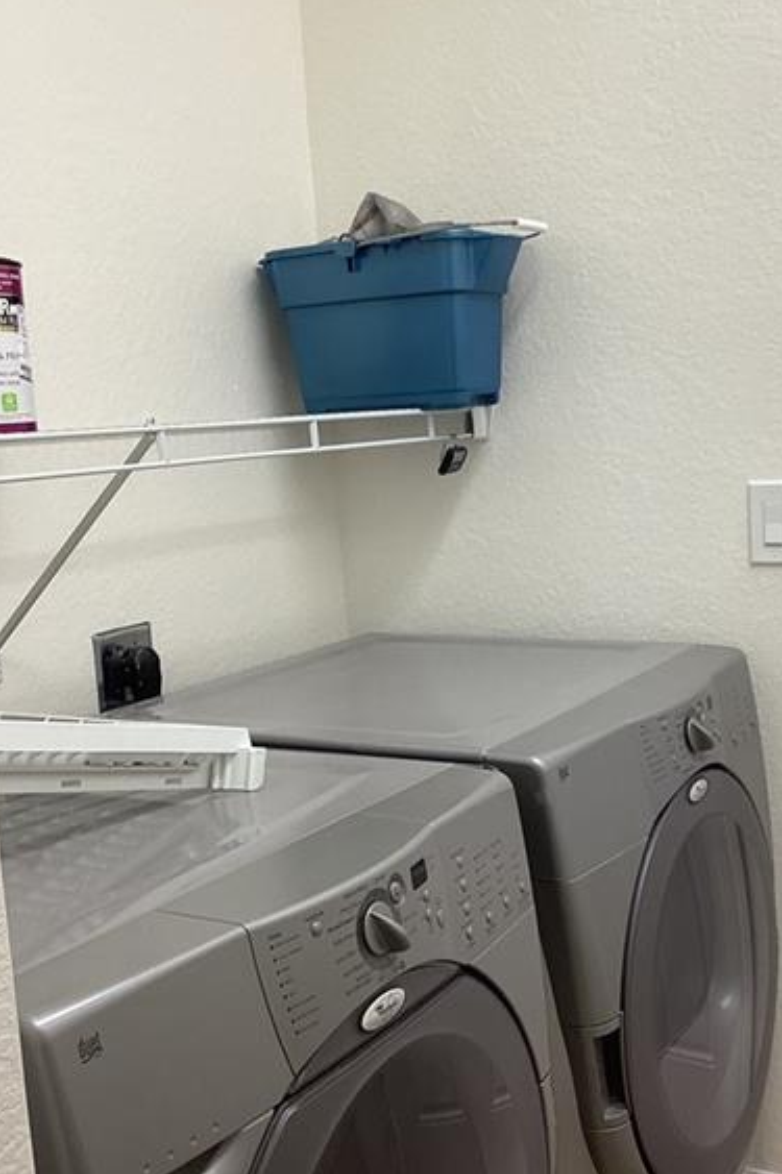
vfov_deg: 44.5
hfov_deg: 30.3
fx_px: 1434
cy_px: 609
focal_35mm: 44
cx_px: 523
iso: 50
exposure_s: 1/60
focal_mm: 3.3
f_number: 2.4
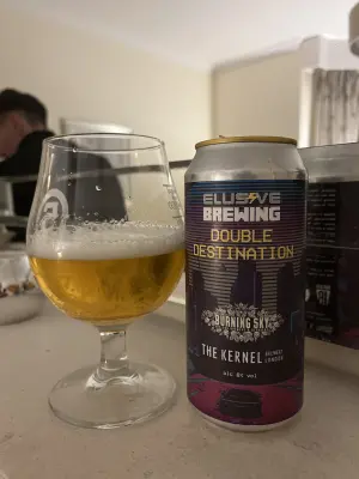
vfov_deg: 67.3
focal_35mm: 26
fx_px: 360
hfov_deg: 53.1
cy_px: 240
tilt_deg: -8.4
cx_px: 180
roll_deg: +1.7
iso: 500
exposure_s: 1/33
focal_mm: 5.1
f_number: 1.6
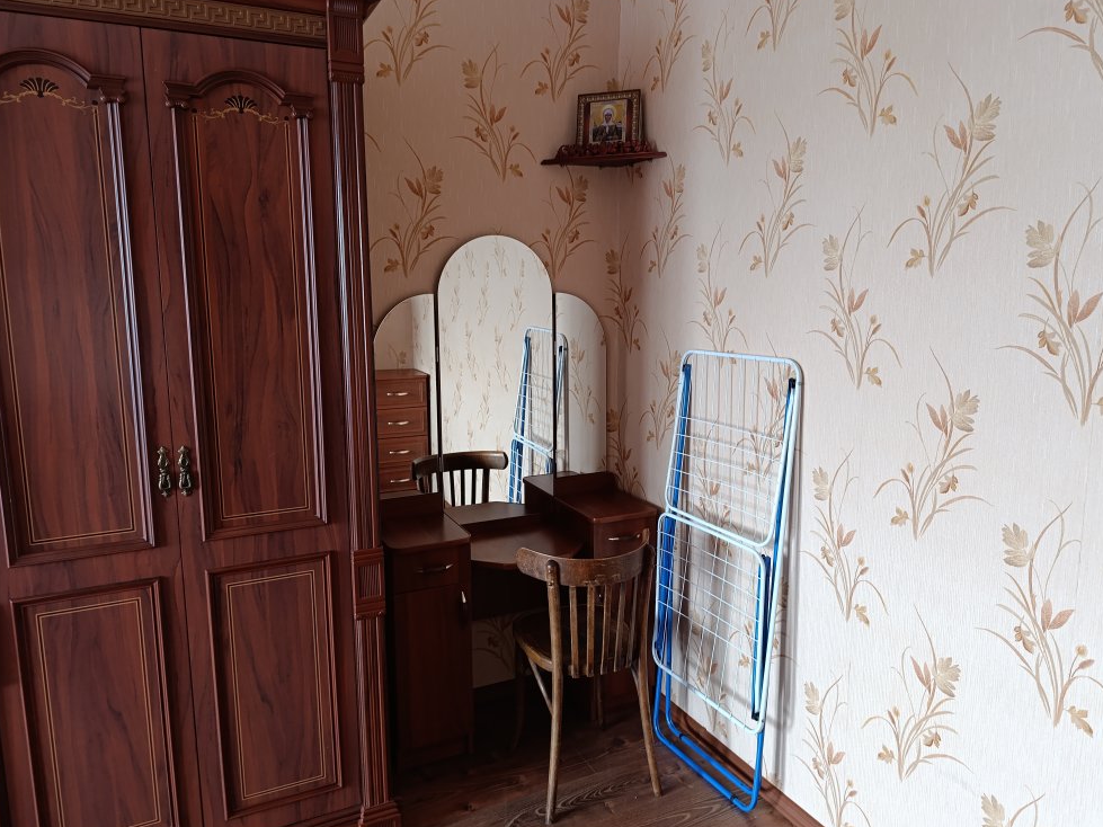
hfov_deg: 71.6
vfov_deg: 56.8
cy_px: 404
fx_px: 765
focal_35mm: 24
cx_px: 564
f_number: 1.6
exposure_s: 1/33.3
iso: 1000
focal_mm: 6.14
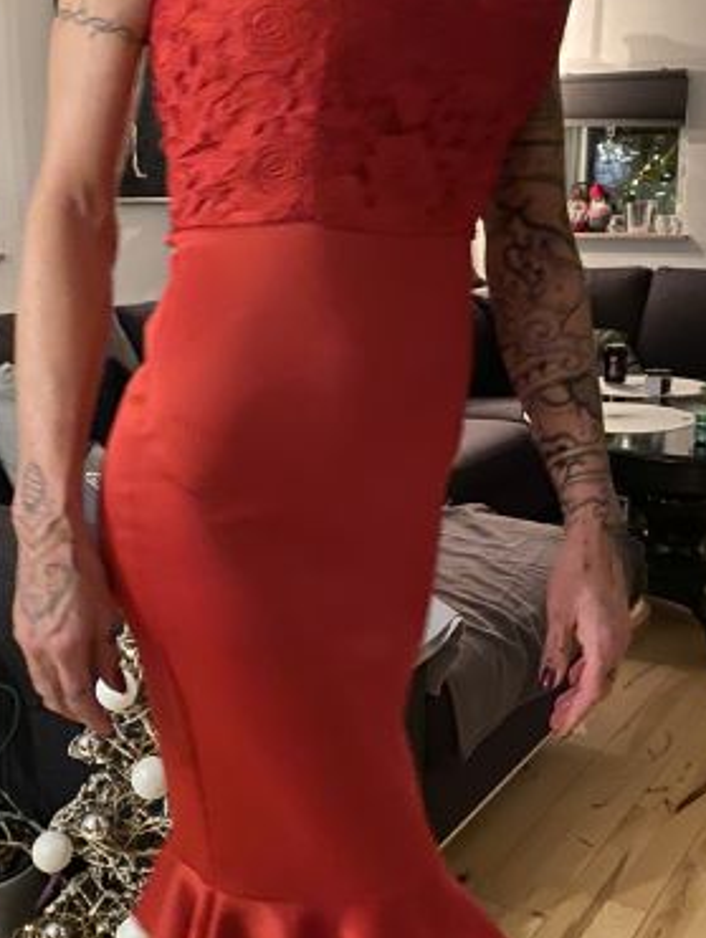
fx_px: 1140
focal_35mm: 42
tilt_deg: -11.8
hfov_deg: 34.4
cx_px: 326
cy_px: 453
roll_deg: -0.4
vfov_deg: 44.7
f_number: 1.8
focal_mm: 4.25
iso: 1000
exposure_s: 1/17
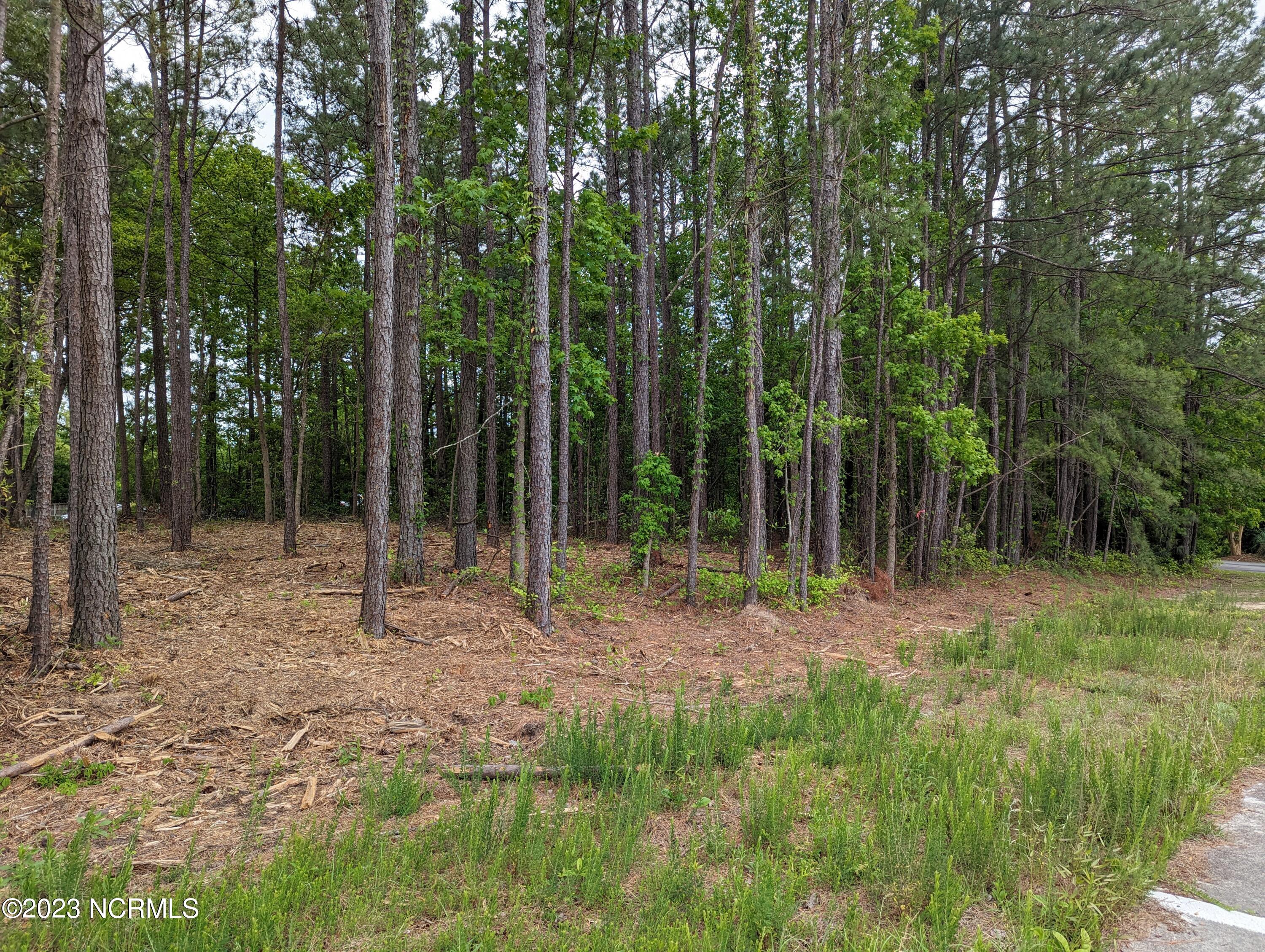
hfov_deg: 71.5
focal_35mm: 24
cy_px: 476
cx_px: 632
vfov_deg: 56.9
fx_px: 878
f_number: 1.85
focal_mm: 6.81
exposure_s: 1/838
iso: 37
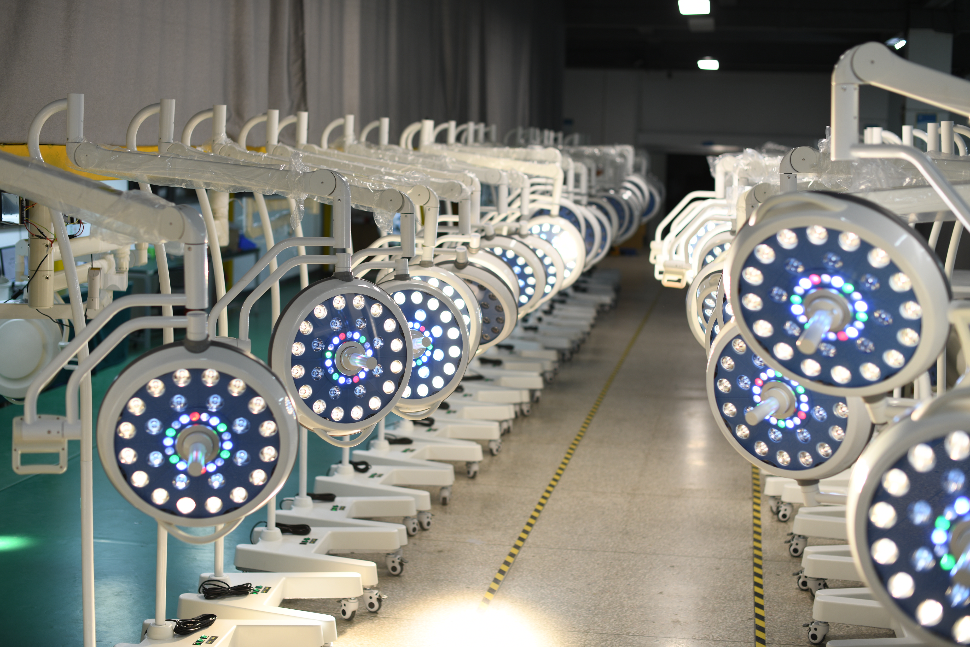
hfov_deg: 38.9
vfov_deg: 26.5
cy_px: 318
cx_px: 478
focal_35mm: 51
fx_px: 1374
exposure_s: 1/25
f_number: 2.5
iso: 100
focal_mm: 50
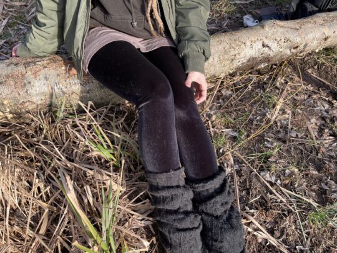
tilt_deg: -39.2
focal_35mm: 26
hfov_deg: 67.3
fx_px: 253
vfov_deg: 53.1
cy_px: 126
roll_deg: -2.7
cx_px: 168
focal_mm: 5.1
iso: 32
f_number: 1.6
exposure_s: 1/258
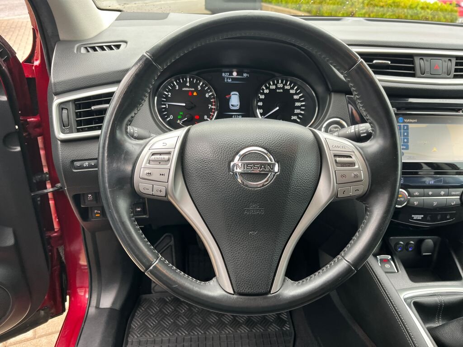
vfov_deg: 53.1
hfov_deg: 67.3
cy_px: 174
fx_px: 348
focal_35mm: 26
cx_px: 232
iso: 125
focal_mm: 5.1
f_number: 1.6
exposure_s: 1/121
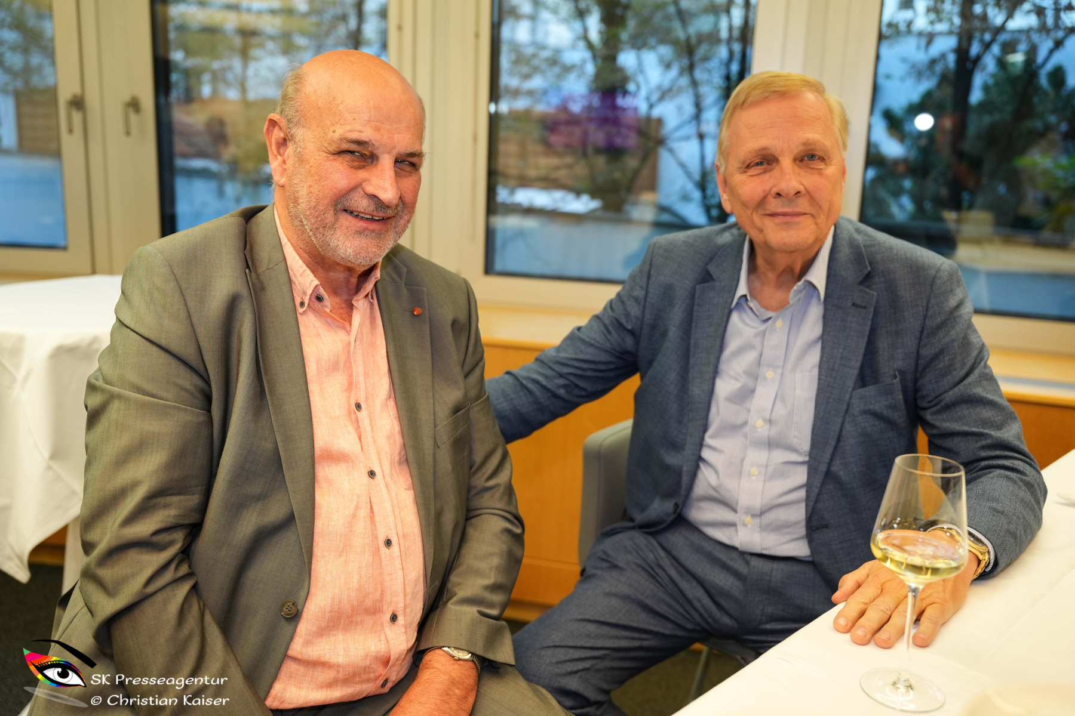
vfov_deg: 40.8
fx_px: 964
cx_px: 538
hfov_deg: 58.3
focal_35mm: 32
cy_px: 358
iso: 400
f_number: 2.8
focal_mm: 32.3
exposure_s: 1/160
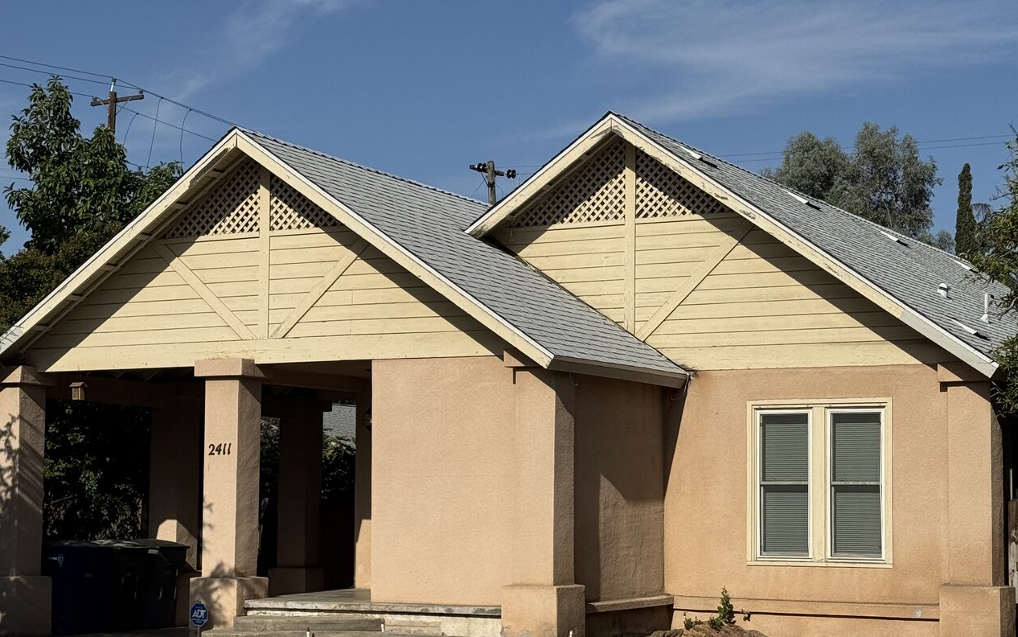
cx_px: 533
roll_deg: -0.2
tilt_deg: +3.3
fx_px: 2081
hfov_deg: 27.5
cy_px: 384
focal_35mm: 75
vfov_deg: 17.4
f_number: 1.78
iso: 64
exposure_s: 1/10526
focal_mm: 6.76
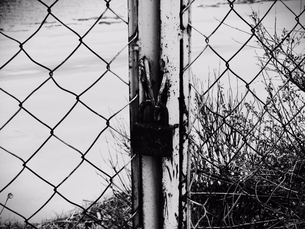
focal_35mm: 114
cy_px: 114
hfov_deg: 17.3
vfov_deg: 13.0
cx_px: 152
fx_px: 1004
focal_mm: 20.4
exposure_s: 1/100
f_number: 4.3
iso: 91
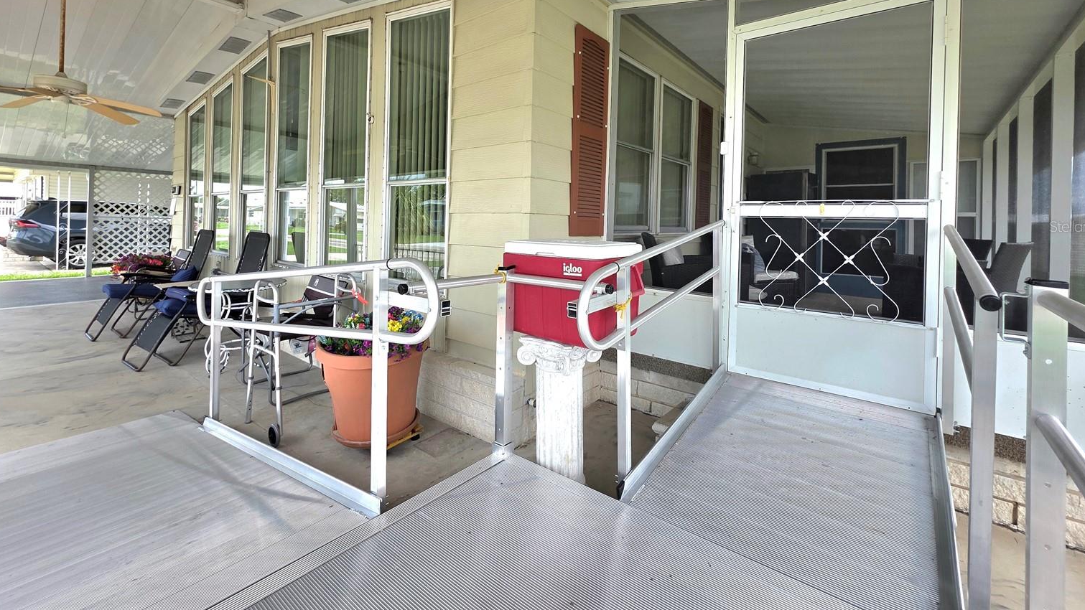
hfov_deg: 103.0
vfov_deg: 69.3
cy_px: 226
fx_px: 432
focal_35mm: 15
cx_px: 543
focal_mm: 2.2
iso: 40
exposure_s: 1/526
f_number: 1.9
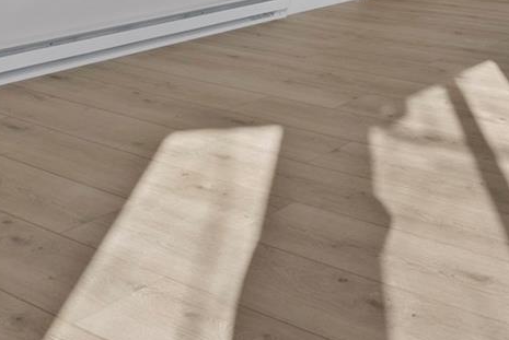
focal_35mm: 55
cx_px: 551
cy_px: -139
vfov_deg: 21.5
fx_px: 778
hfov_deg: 32.2
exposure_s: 1/60
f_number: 8
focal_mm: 16
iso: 640
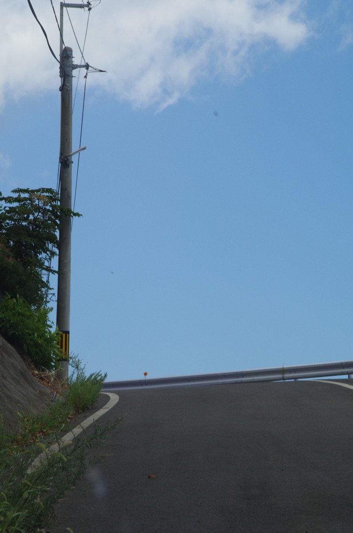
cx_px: 176
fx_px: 1994
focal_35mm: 135
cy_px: 266
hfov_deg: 10.1
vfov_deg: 15.2
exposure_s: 1/320
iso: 400
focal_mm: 90
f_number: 14
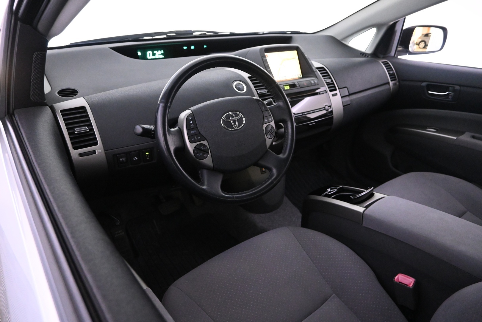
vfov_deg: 53.1
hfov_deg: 73.7
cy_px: 161
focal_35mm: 24
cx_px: 241
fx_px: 321
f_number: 3.5
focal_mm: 16
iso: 5000
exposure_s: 1/50
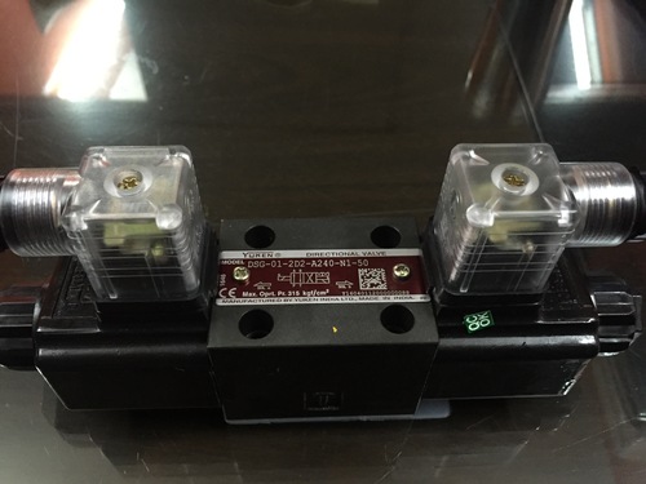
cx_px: 323
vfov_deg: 48.2
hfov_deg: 61.7
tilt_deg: -50.4
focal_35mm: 29
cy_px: 242
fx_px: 541
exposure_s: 1/17
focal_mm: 4.15
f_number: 2.2
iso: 320
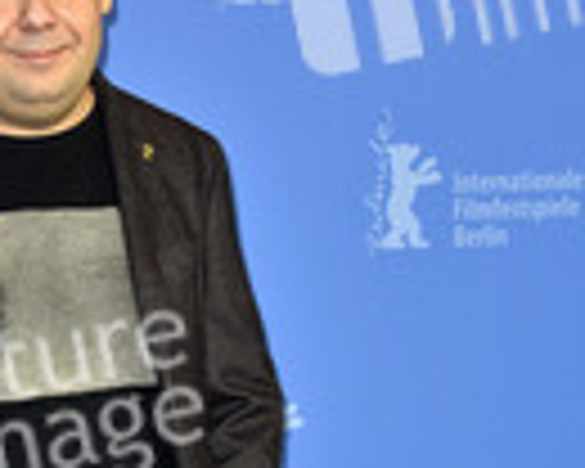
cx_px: 104
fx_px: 4086
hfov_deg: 8.2
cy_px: 644
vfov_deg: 6.5
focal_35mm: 236
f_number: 5.6
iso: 640
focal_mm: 82
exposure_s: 1/125
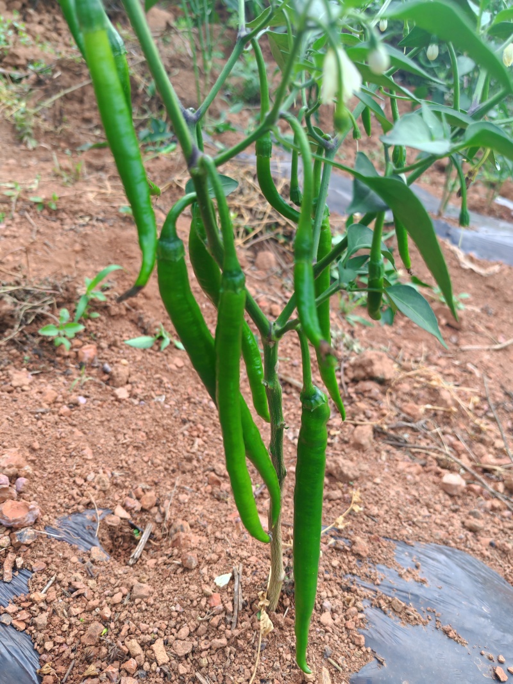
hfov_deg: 51.3
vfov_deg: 65.3
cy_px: 342
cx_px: 256
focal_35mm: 27
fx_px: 534
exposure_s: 1/100
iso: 50
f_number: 1.95
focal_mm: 5.52
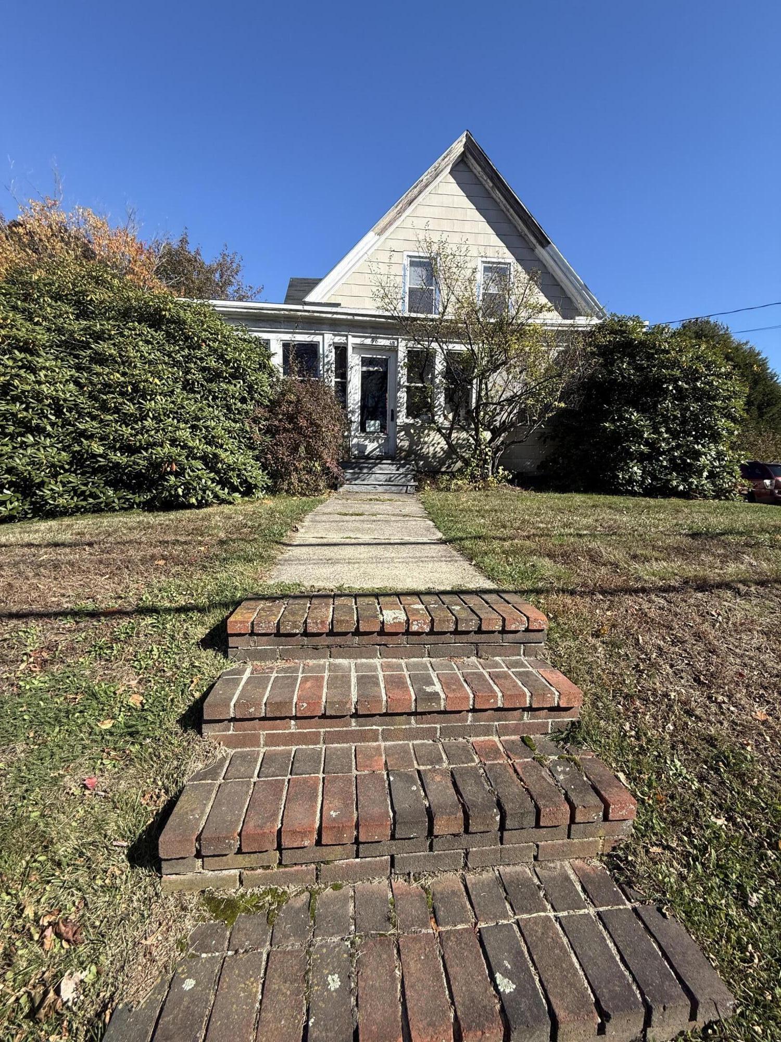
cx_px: 390
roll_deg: -0.6
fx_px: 421
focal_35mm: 14
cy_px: 521
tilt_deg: -4.1
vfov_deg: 102.1
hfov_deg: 85.7
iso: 50
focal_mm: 2.22
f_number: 2.2
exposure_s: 1/1399
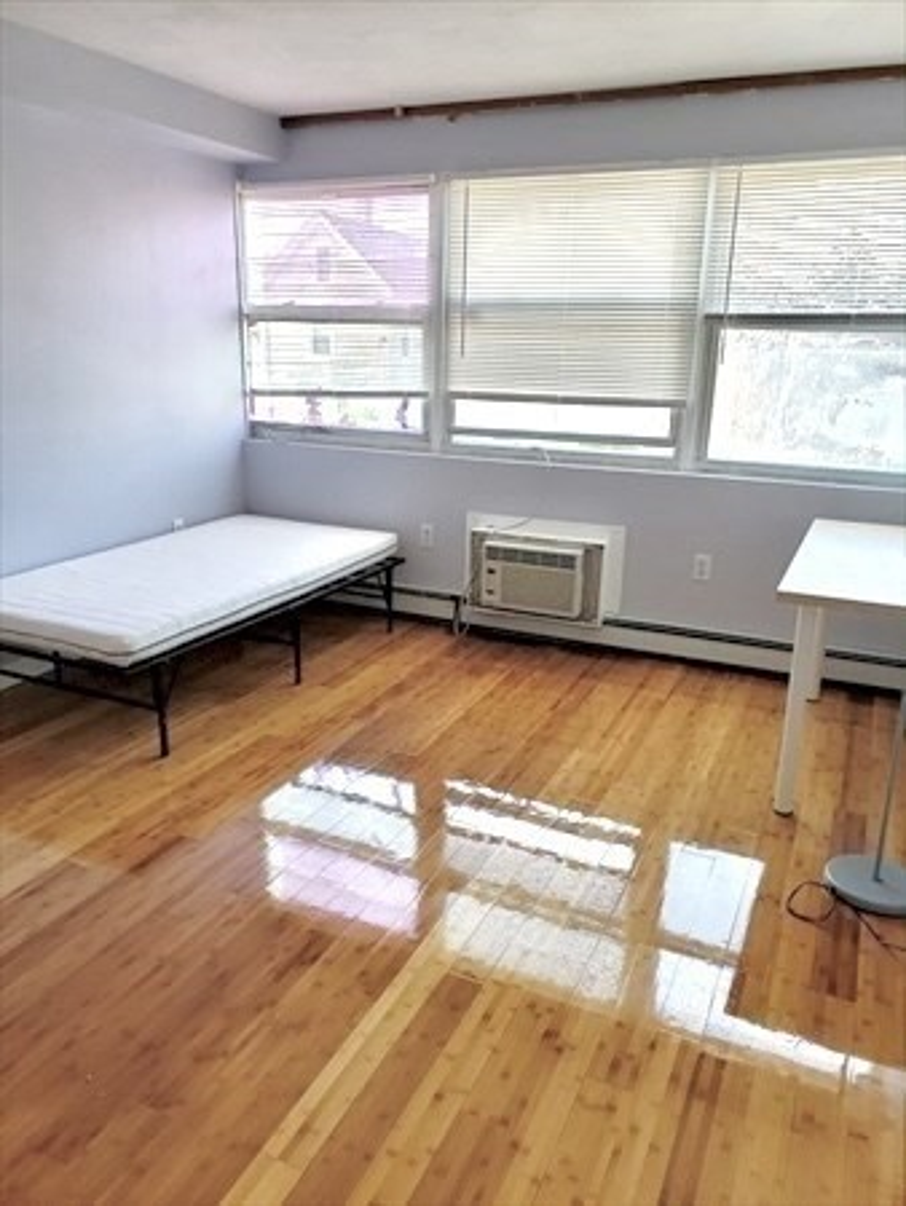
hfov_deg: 53.1
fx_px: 906
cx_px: 453
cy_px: 603
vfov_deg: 67.3
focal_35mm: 26
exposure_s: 1/120
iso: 100
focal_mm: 4.3
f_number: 2.4
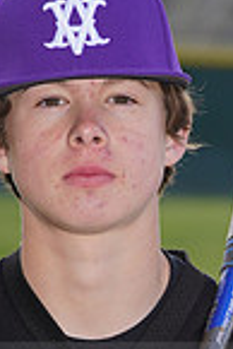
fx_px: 6431
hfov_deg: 2.1
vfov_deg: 3.1
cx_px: 169
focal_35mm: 664
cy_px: 375
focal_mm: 166
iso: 100
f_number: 7.1
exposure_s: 1/200
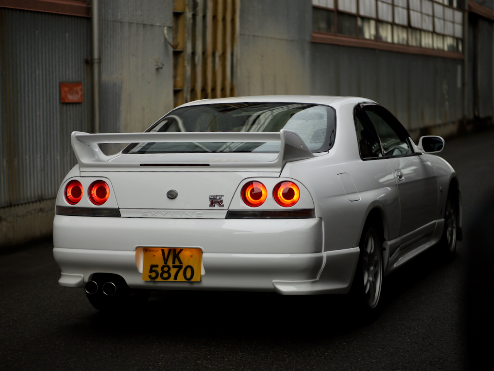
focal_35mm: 86
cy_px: 186
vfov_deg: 17.2
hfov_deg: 22.7
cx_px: 247
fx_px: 1228
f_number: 1.2
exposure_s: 1/160
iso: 100
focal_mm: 43
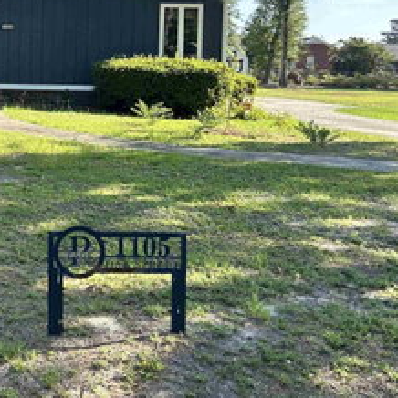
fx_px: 702
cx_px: -11
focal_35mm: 54
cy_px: 77
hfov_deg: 29.3
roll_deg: -0.7
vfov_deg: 30.8
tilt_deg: -1.8
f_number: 1.5
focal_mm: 5.7
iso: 50
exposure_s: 1/1029
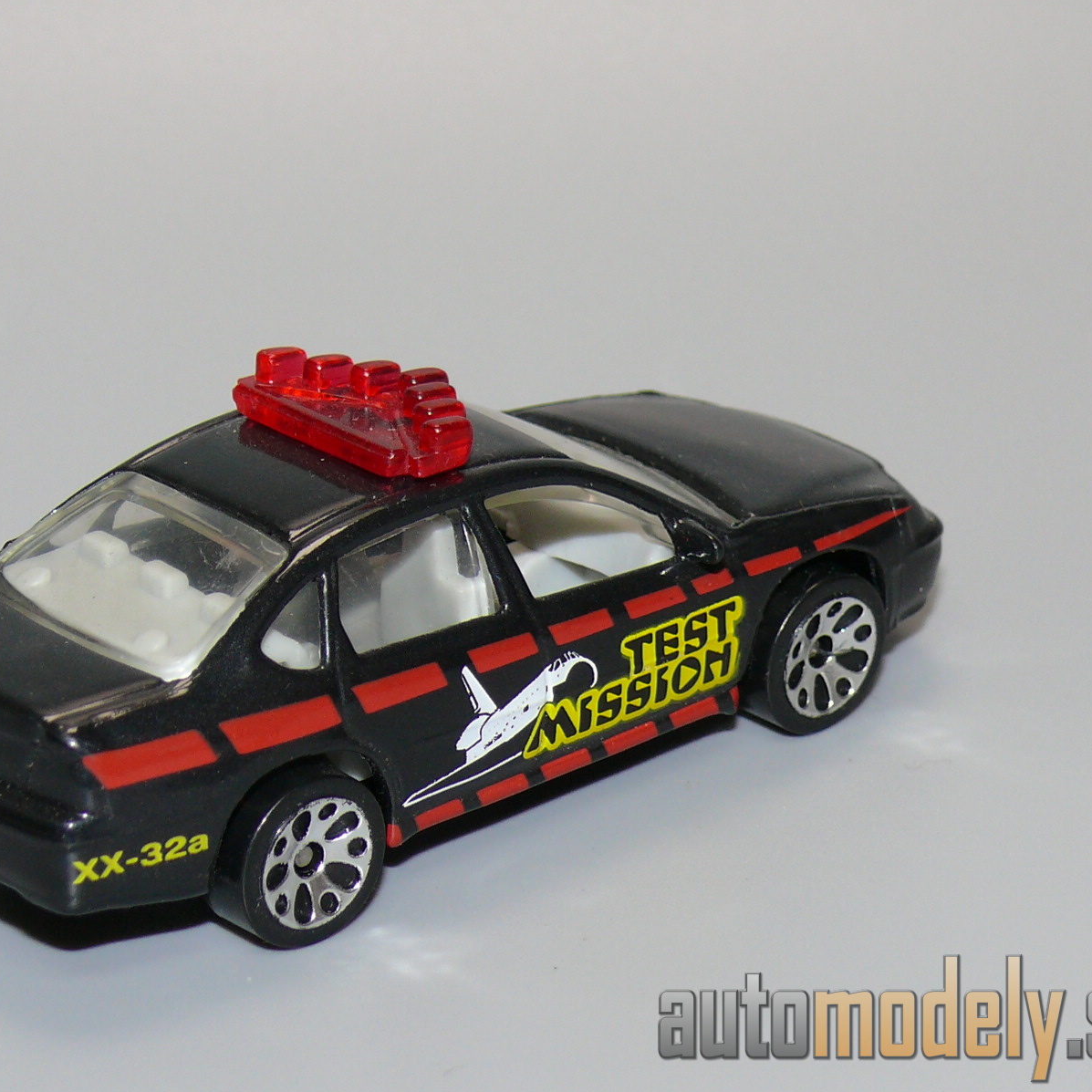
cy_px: 546
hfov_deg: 13.4
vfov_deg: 13.4
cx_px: 448
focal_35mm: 130
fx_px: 4640
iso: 100
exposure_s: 1/30
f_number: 4
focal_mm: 14
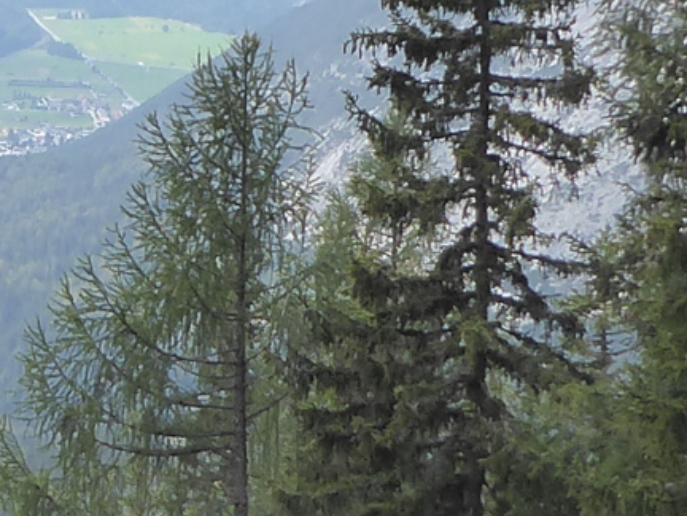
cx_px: -19
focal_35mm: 148
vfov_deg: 10.0
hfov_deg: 13.1
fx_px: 2937
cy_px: 159
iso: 160
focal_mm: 4.3
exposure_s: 1/500
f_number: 3.3
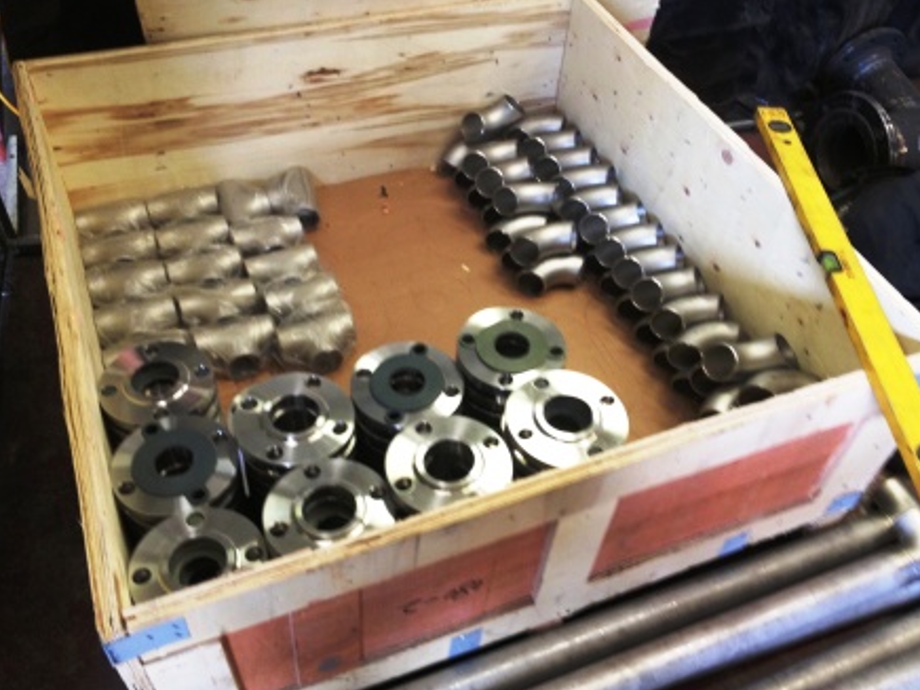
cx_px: 454
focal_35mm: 36
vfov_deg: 39.7
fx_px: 957
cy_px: 350
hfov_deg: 51.4
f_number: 2.4
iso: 160
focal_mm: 4.28
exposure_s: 1/20
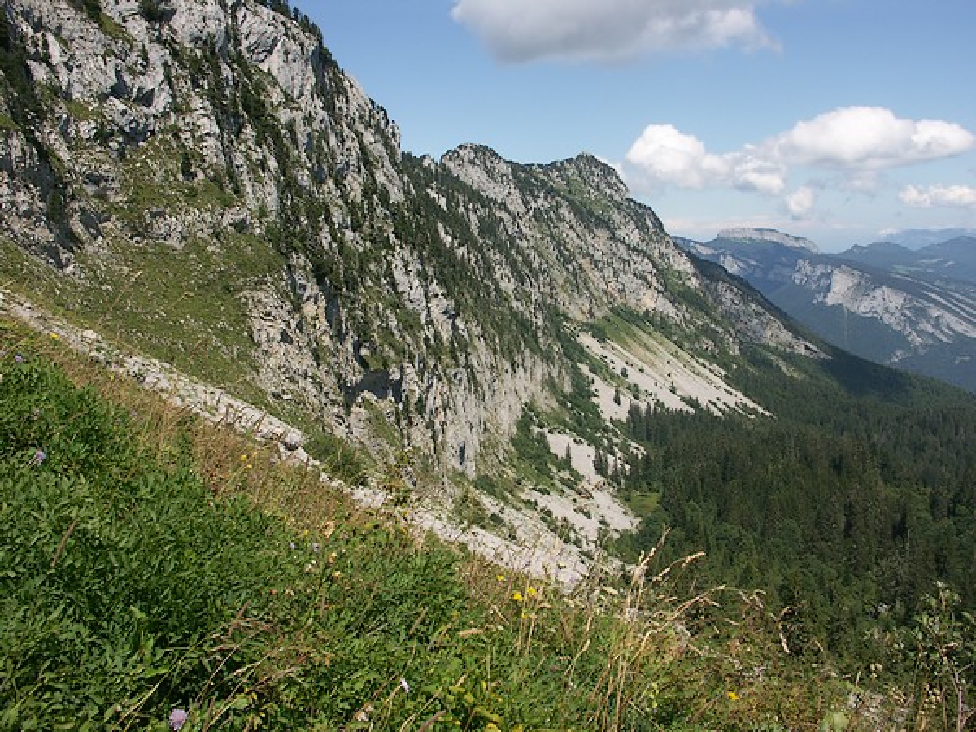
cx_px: 488
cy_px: 366
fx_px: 930
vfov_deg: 42.9
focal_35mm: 33
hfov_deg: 55.4
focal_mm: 8.57
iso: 64
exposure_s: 1/320
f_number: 7.1
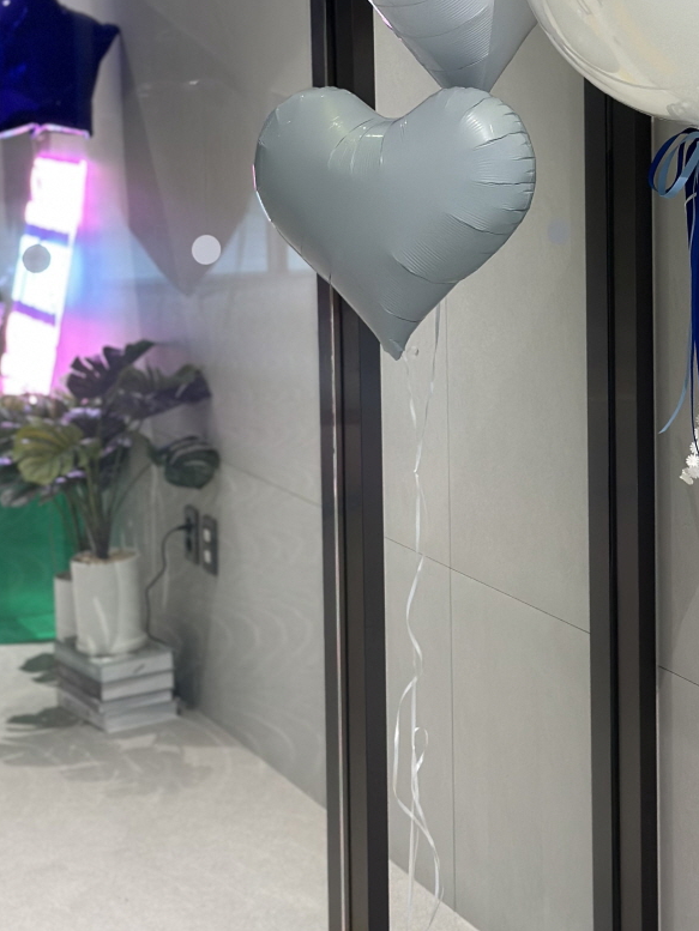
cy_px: 265
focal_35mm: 84
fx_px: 2261
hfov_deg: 17.4
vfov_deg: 23.1
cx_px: 567
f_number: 1.78
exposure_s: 1/60
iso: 125
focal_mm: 6.86
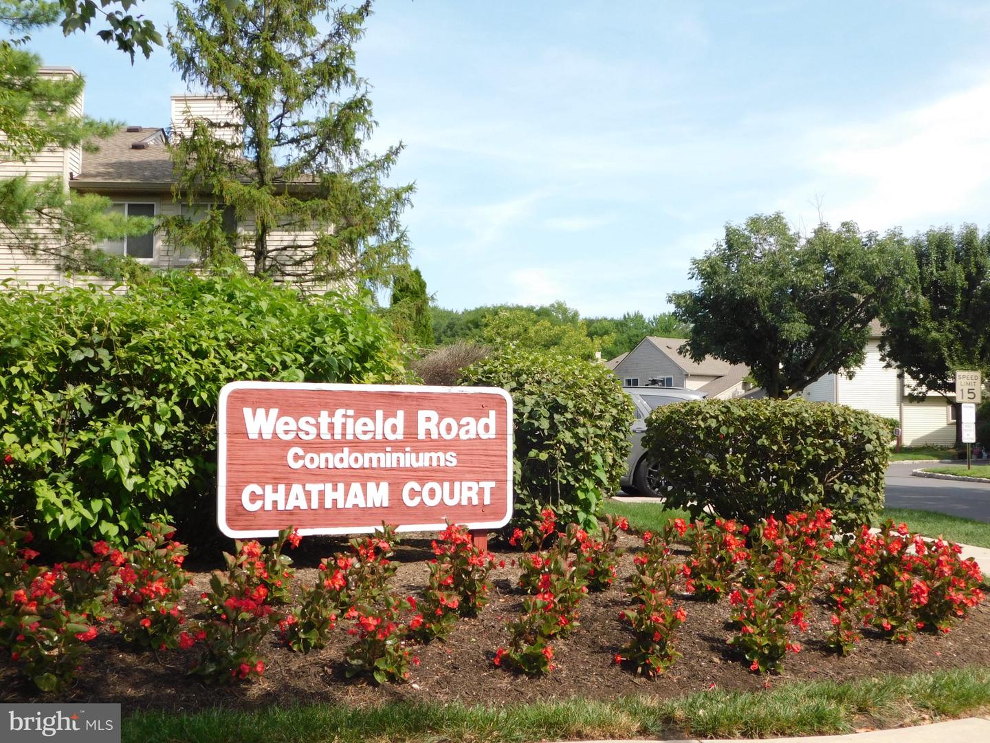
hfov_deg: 46.8
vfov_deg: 36.0
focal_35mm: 40
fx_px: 1144
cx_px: 495
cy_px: 372
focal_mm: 7.1
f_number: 3.6
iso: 125
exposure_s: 1/500
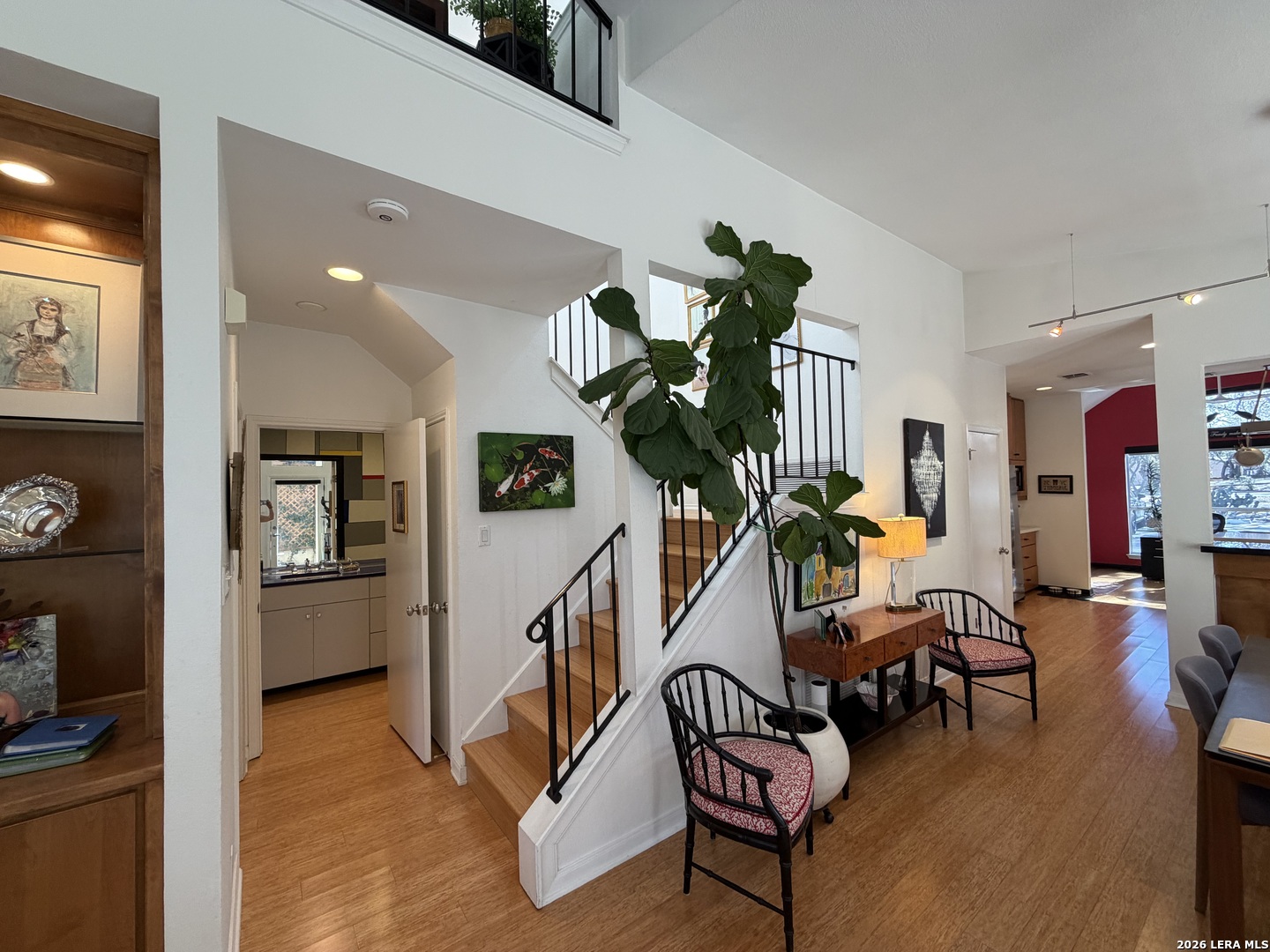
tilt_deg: +1.2
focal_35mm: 14
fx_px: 514
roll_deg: +1.1
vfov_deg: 85.7
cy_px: 476
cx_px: 635
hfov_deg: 102.1
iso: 160
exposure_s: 1/120
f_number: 2.2
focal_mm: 2.22
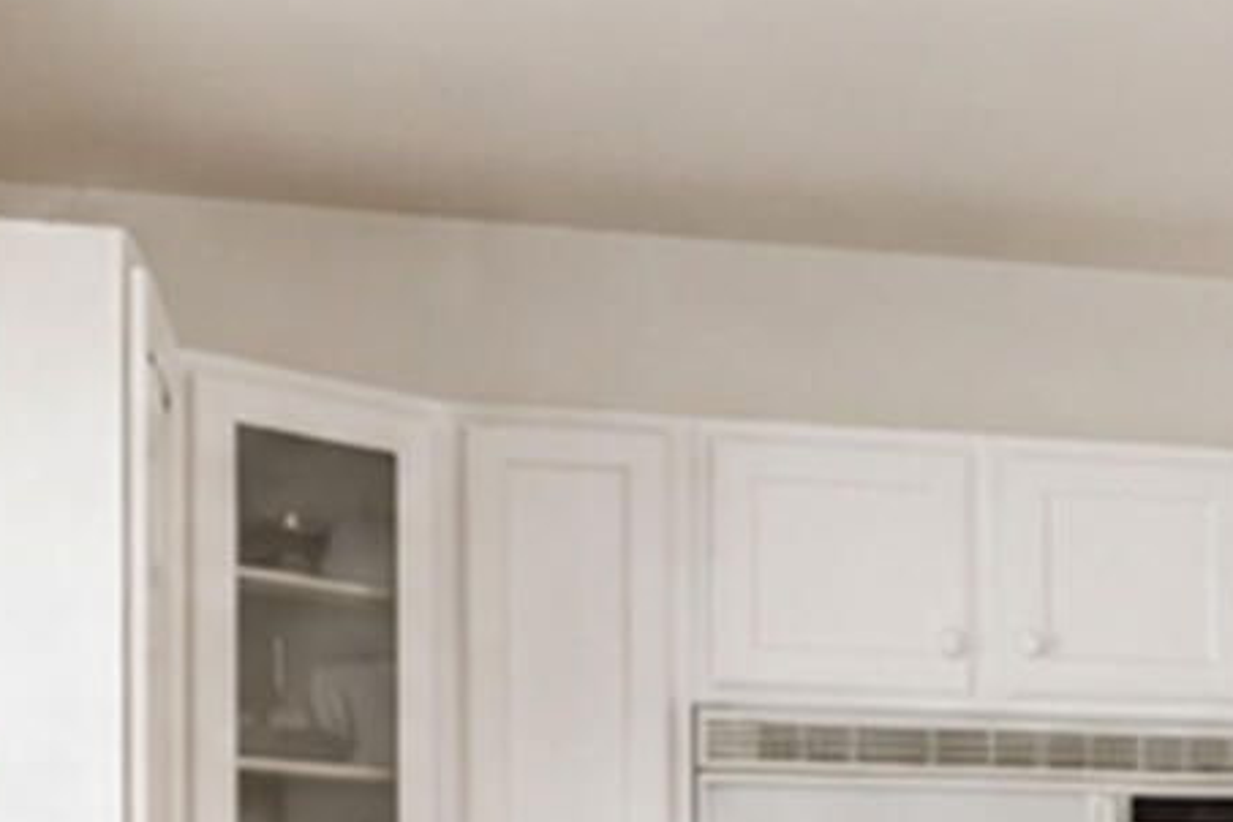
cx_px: 2041
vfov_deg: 12.6
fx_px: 3630
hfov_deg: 16.8
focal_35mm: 106
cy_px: 1002
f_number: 4
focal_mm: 16
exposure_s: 1/25
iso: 64
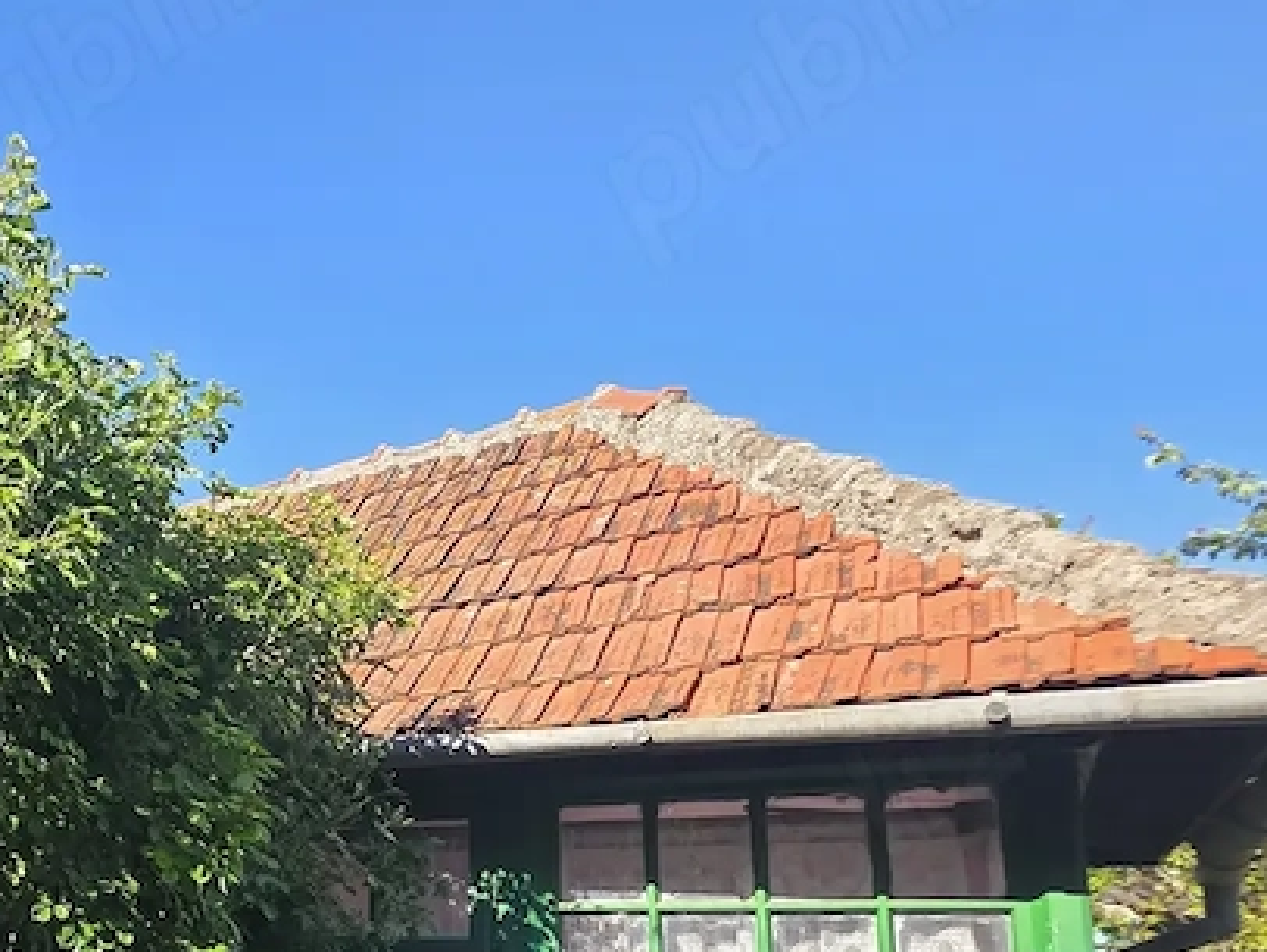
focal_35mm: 32
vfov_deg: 41.2
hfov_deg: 42.8
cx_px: -162
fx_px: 1172
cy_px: 833
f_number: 1.9
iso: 40
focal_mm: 2.2
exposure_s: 1/682
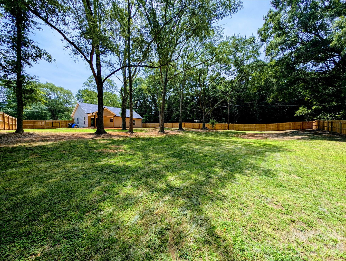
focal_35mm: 12
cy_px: 130
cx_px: 173
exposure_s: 1/1905
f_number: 1.95
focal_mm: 2.23
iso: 43
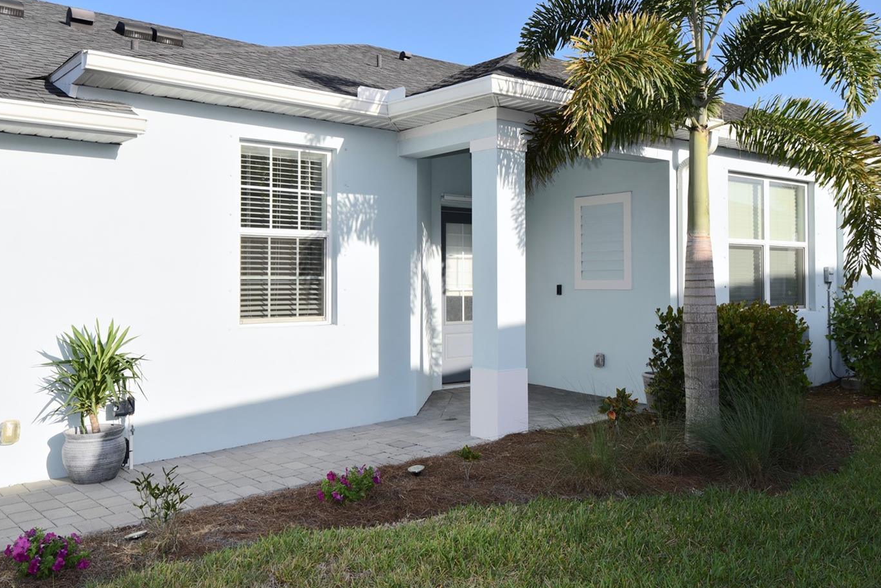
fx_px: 857
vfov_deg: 37.8
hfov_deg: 54.3
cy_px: 255
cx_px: 484
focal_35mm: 35
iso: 125
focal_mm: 30
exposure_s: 1/200
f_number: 10
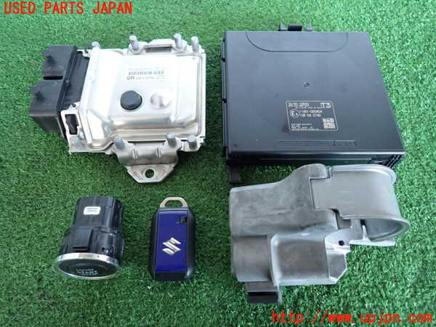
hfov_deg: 69.4
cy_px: 164
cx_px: 218
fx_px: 315
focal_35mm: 25
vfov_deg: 54.9
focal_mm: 4.5
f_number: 2
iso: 320
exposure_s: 1/30
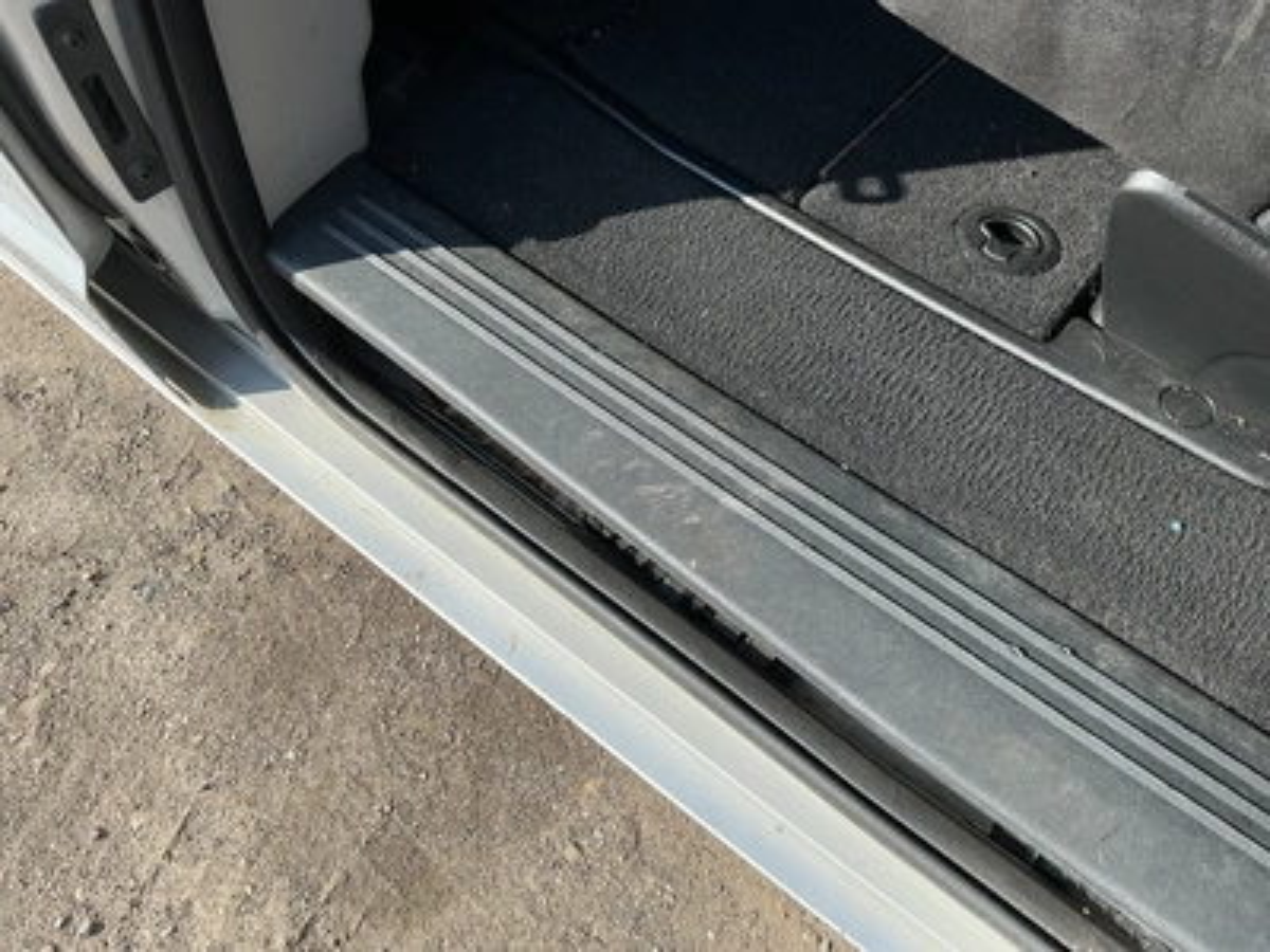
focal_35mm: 28
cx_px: 635
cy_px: 476
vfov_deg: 49.7
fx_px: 1027
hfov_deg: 63.4
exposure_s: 1/580
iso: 25
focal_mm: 3
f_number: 1.8
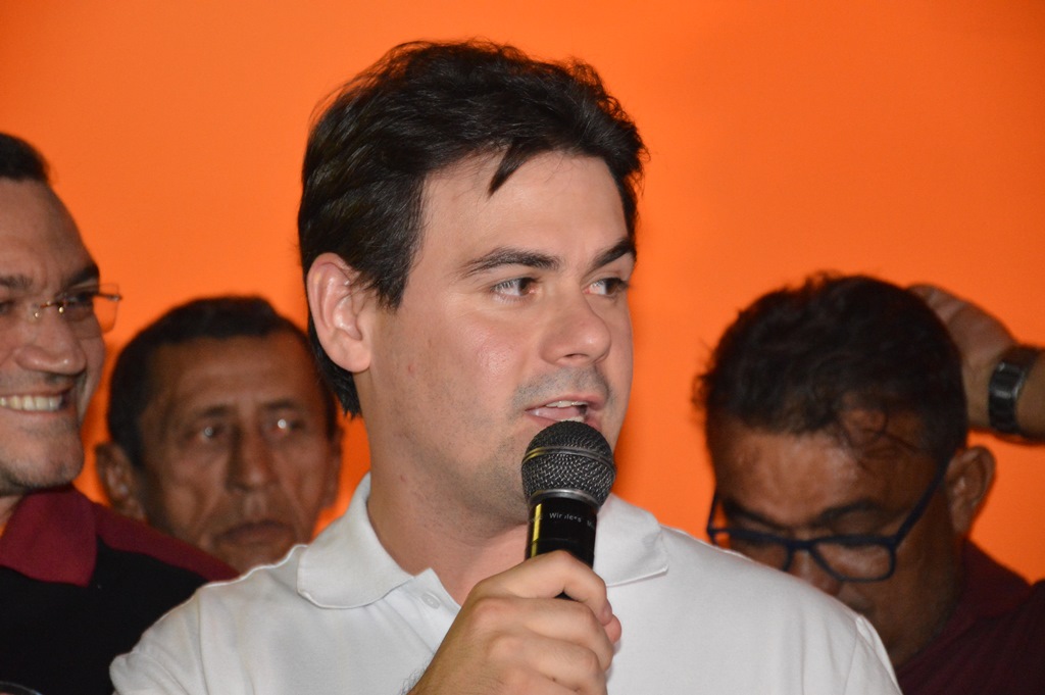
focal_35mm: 158
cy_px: 348
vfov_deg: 8.7
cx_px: 522
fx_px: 4568
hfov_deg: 13.1
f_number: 5.6
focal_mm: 105
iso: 3200
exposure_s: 1/60
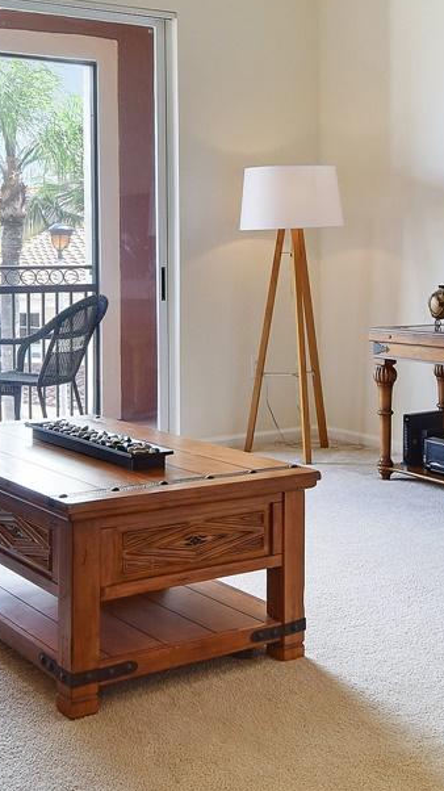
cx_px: 196
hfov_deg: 25.4
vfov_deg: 43.0
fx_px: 985
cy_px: 250
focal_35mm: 47
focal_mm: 10
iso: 100
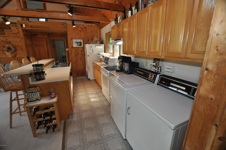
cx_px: 113
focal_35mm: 15
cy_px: 75
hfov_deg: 100.5
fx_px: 94
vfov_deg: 77.2
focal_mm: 10
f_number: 4
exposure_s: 1/60
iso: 800
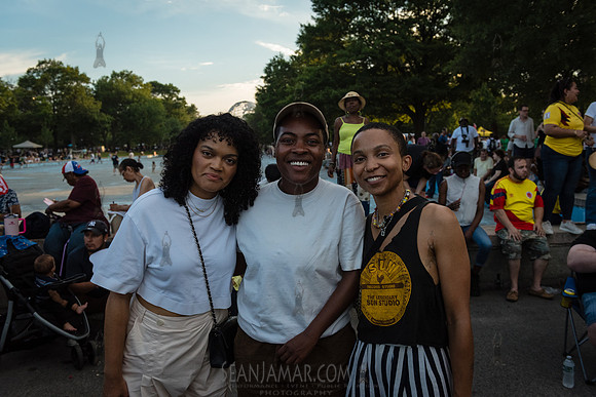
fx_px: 513
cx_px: 298
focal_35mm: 31
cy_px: 198
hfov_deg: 60.3
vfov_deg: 42.3
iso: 2000
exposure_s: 1/2000
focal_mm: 31
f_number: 4.5
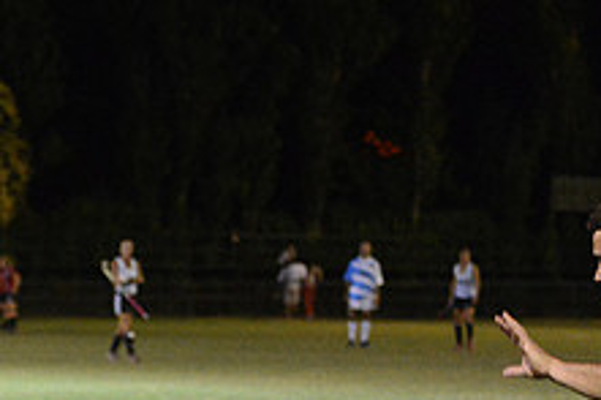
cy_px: 505
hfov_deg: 7.7
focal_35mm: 268
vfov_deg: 5.1
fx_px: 4471
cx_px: 27
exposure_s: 1/400
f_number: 2.8
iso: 6400
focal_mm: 102
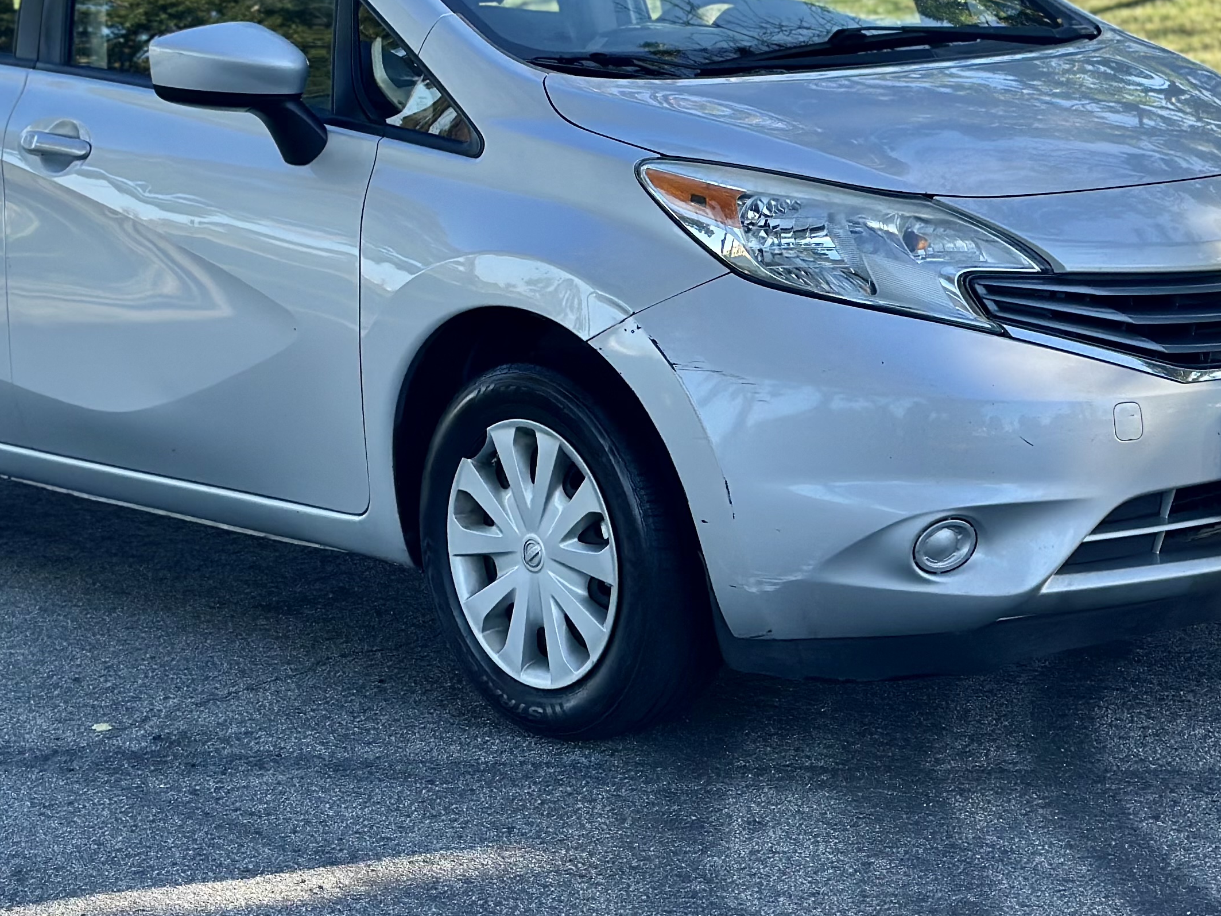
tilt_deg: -6.3
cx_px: 563
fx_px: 3210
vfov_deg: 16.2
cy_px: 266
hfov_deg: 21.5
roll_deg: +2.9
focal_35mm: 91
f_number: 1.78
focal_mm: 6.86
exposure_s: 1/1199
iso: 80
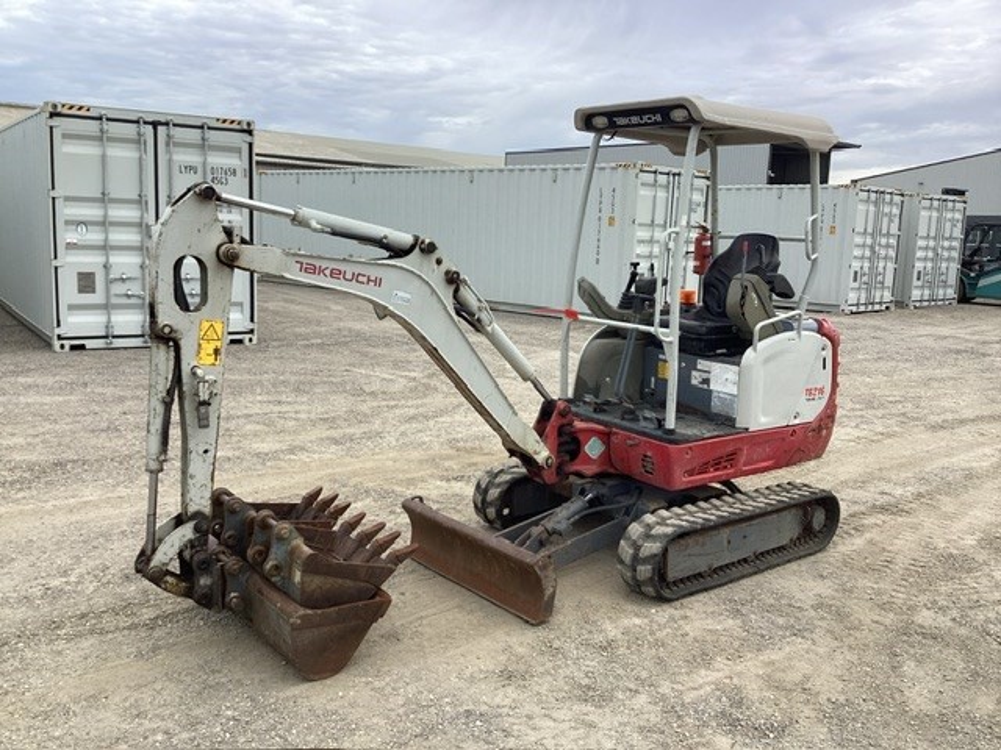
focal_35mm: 31
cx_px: 500
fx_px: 896
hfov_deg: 58.4
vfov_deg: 45.4
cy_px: 375
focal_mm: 3.3
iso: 25
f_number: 2.4
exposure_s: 1/622
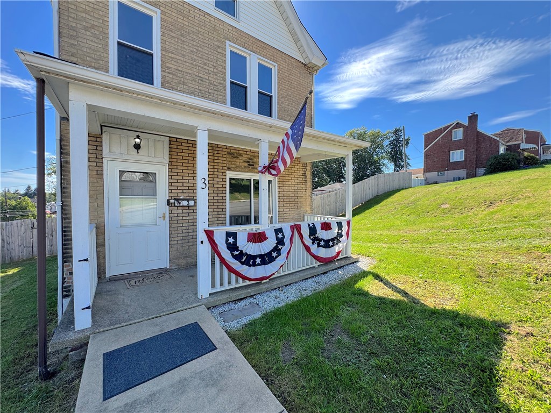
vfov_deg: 85.7
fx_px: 223
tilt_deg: -2.7
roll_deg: -0.1
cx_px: 276
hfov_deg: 102.1
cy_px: 206
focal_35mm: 14
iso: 40
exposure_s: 1/591
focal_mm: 2.22
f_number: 2.2
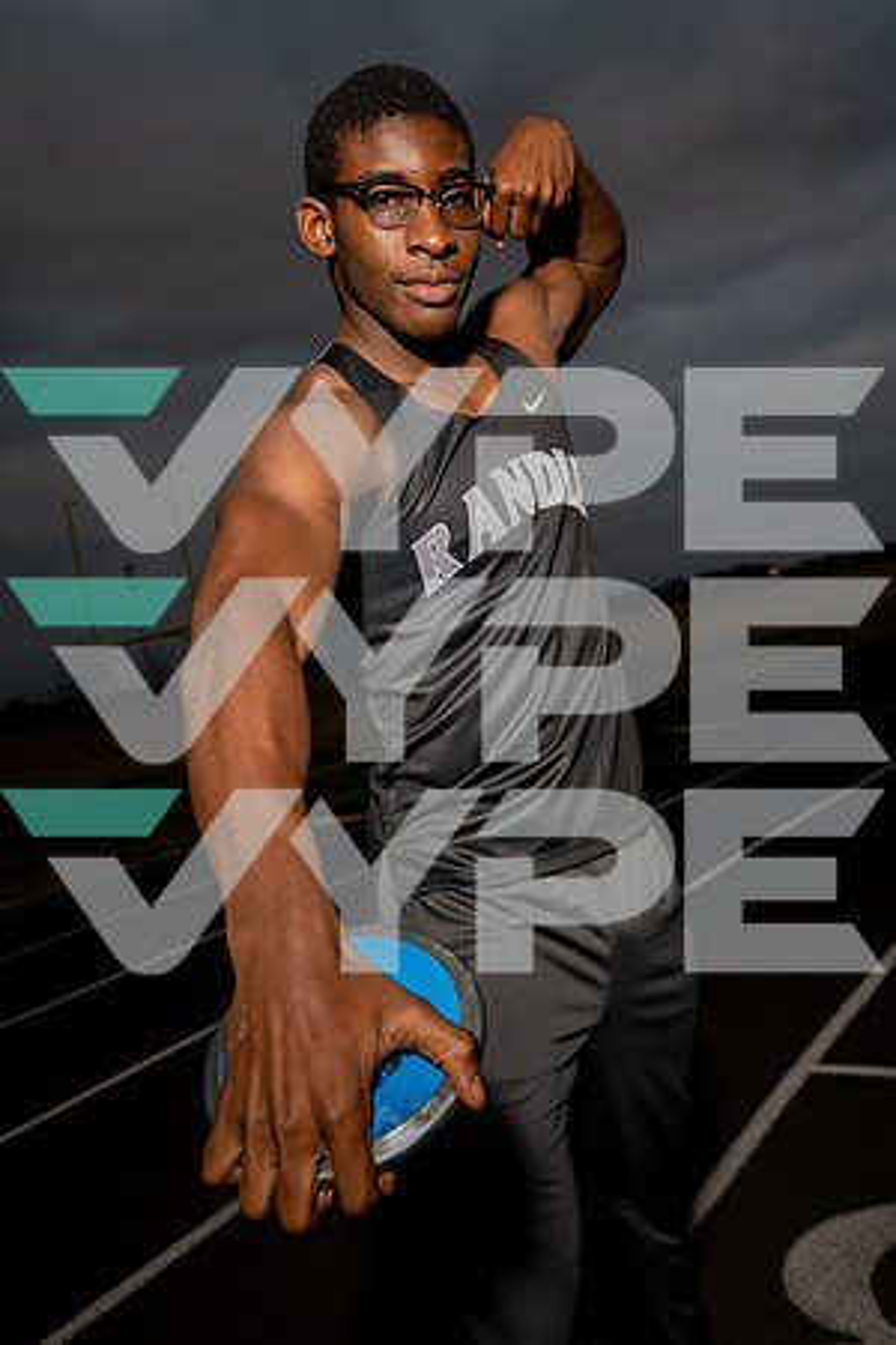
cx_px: 448
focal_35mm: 34
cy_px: 672
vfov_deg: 55.8
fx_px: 1269
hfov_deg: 38.9
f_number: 5.6
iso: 400
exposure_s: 1/200
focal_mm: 34
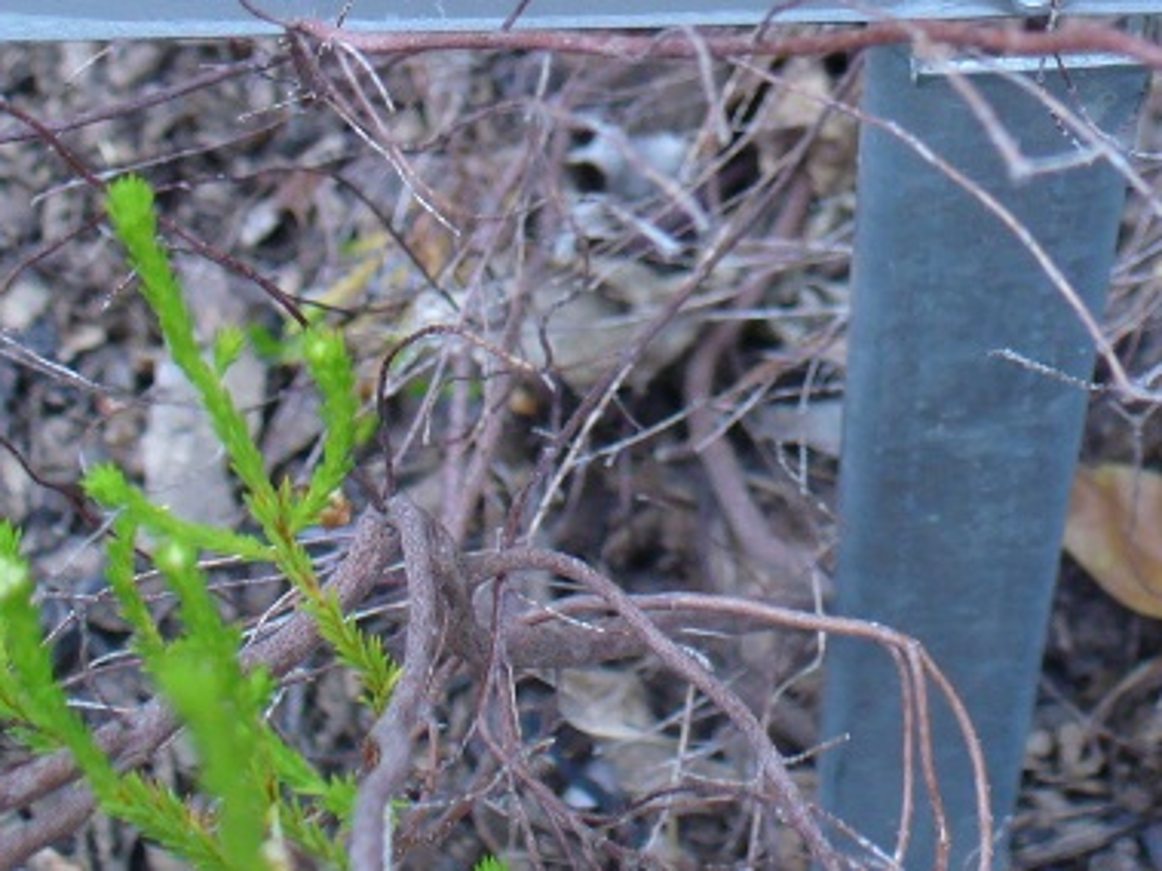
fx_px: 3356
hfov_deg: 19.4
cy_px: -150
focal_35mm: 100
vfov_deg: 14.4
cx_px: 993
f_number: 2.8
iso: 80
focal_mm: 6.1
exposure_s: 1/250
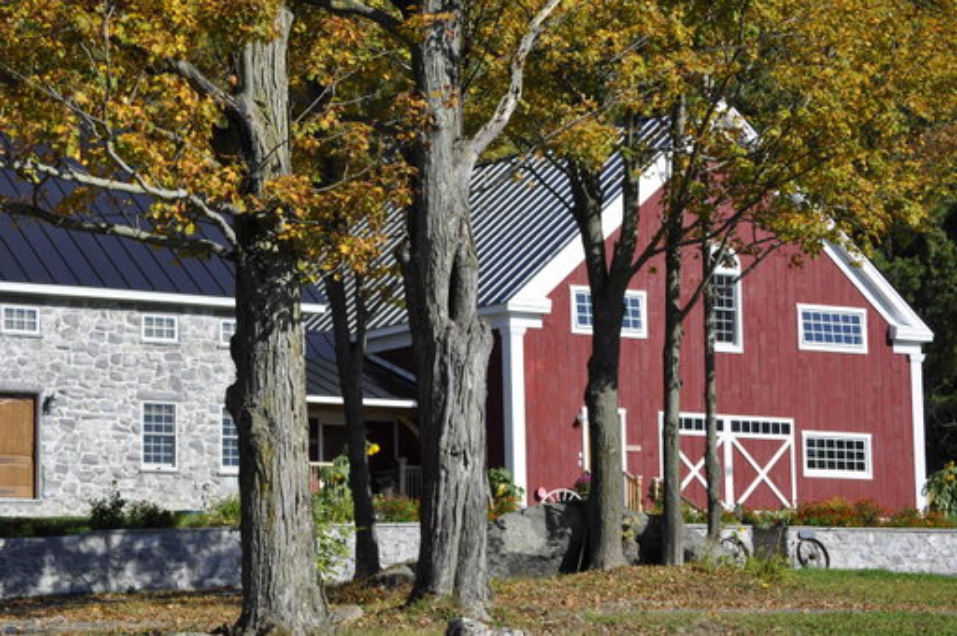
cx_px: 478
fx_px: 2867
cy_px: 318
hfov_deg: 18.9
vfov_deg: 12.6
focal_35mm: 108
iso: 200
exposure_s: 1/800
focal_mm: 72
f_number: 7.1
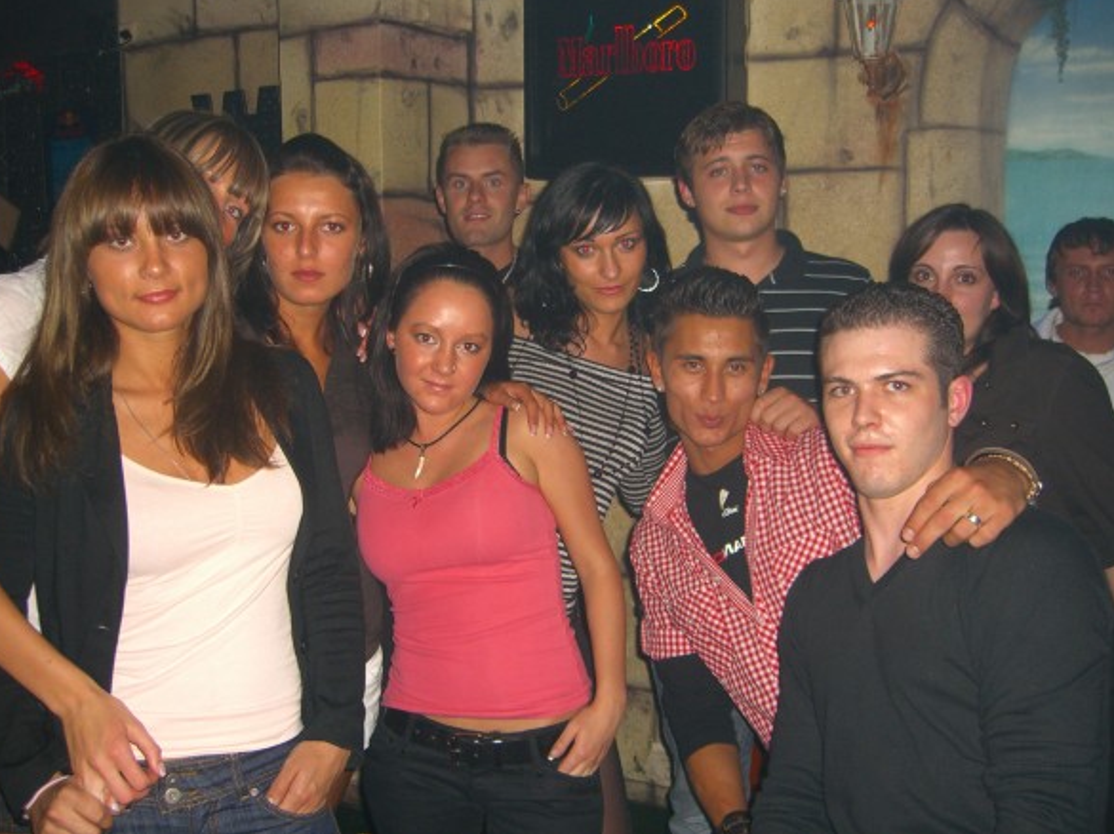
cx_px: 547
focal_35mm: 39
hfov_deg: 47.9
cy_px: 407
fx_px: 1254
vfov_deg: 36.8
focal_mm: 7.9
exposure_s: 1/60
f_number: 2.8
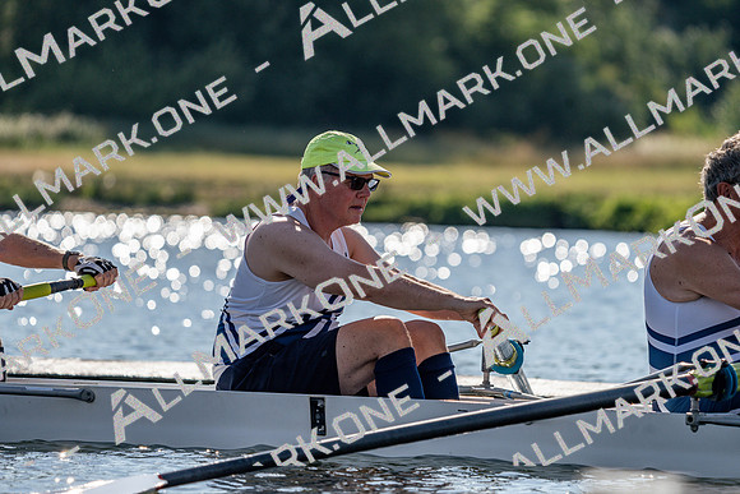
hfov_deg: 5.7
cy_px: 247
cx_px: 370
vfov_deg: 3.8
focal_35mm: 359
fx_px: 7381
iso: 160
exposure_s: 1/1600
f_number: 6.3
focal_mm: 359
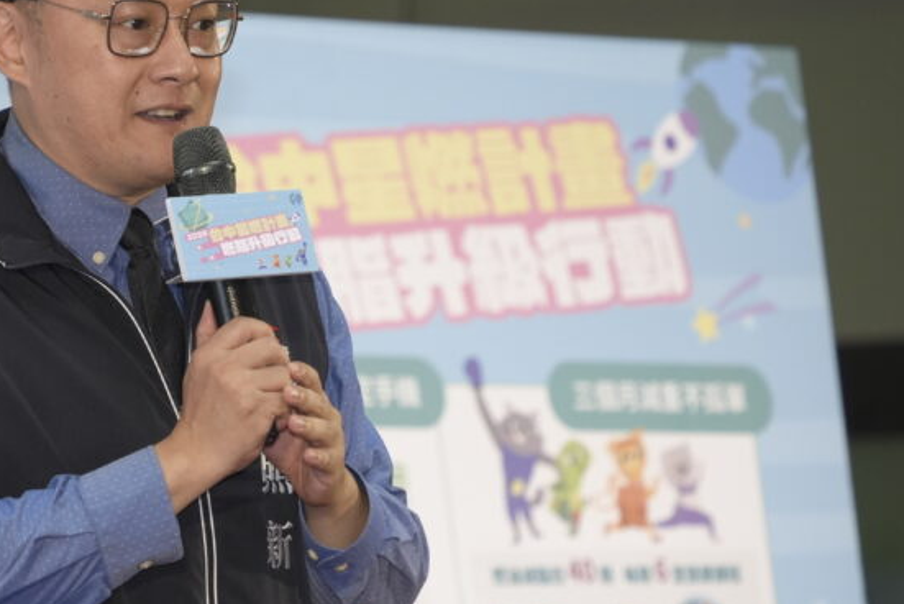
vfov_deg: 4.8
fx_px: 7235
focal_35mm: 288
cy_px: 280
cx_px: 148
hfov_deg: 7.1
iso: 2500
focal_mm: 155
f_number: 5.6
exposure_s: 1/200
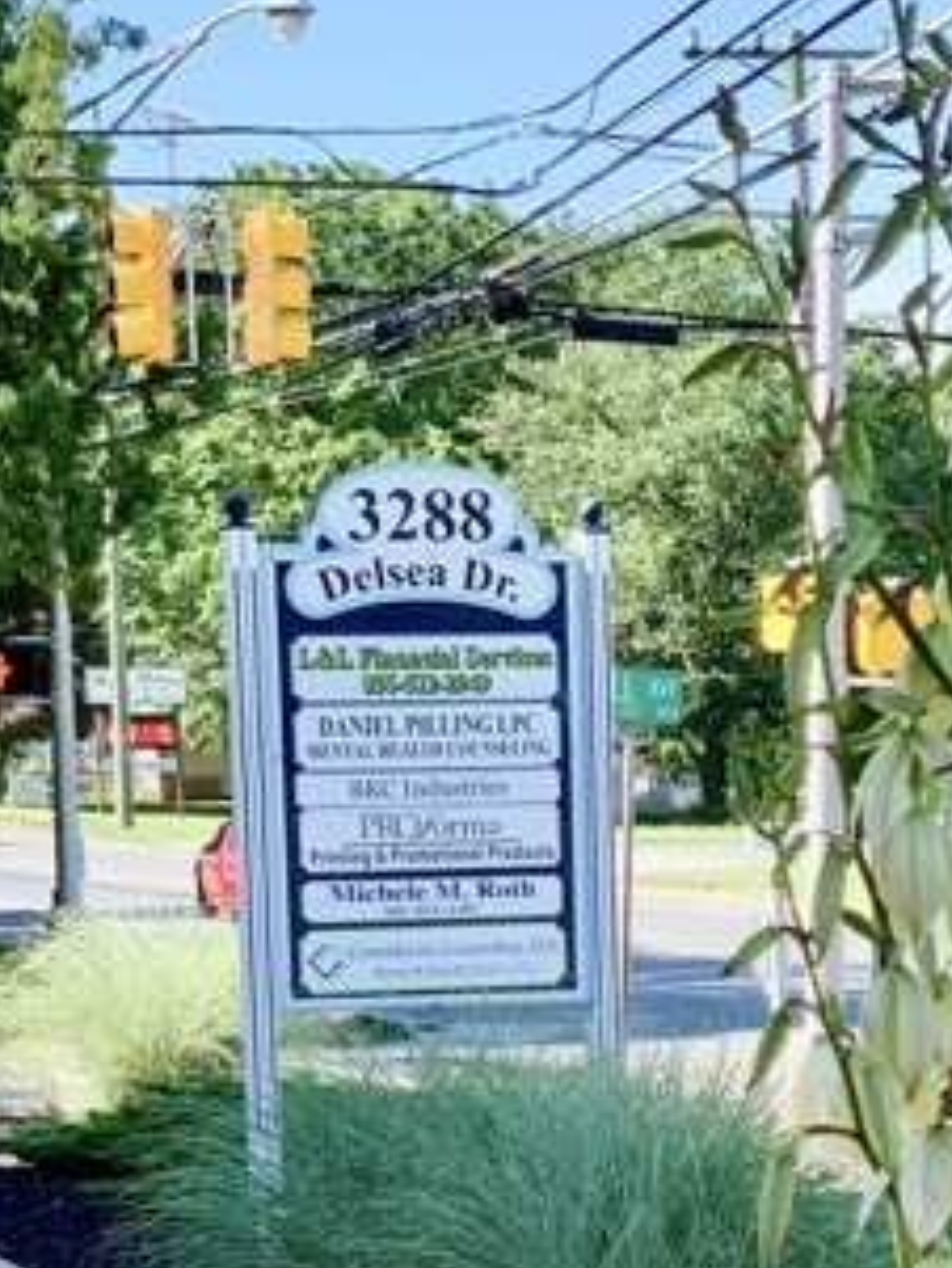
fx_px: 5057
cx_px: 977
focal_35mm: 138
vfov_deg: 13.8
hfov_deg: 10.7
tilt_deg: -9.8
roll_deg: +0.3
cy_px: 1634
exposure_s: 1/381
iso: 16
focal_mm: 6
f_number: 2.4
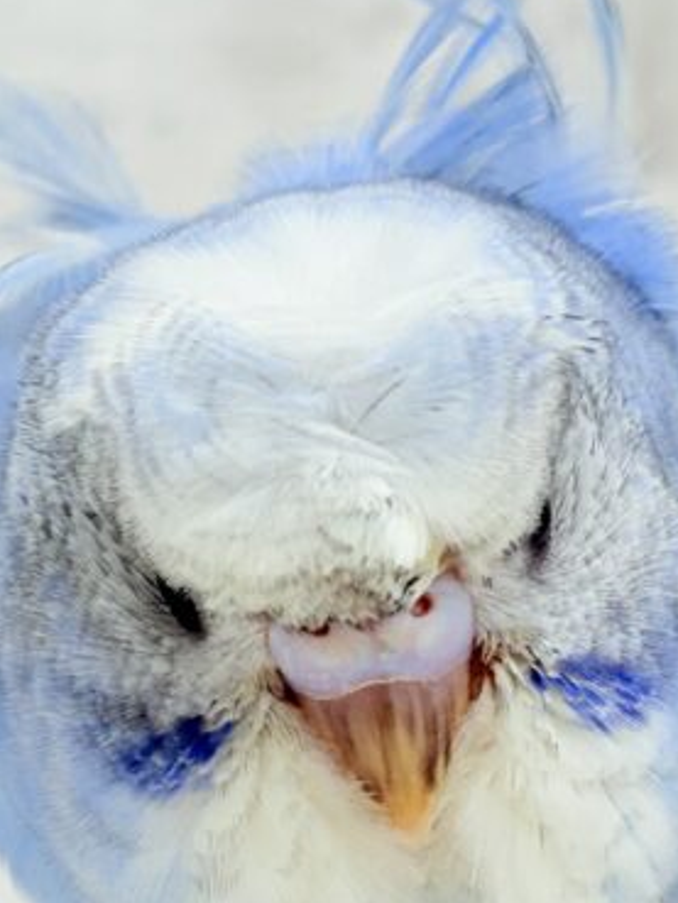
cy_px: 639
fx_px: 4411
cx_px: 448
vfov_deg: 11.7
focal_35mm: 169
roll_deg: +1.4
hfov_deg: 8.8
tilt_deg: -2.2
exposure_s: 1/50
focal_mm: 5.96
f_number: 1.6
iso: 32
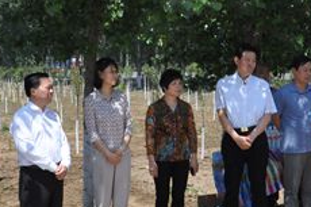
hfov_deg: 24.7
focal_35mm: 82
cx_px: 126
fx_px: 711
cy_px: 72
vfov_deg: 16.5
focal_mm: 21
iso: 1250
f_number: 14
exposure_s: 1/800
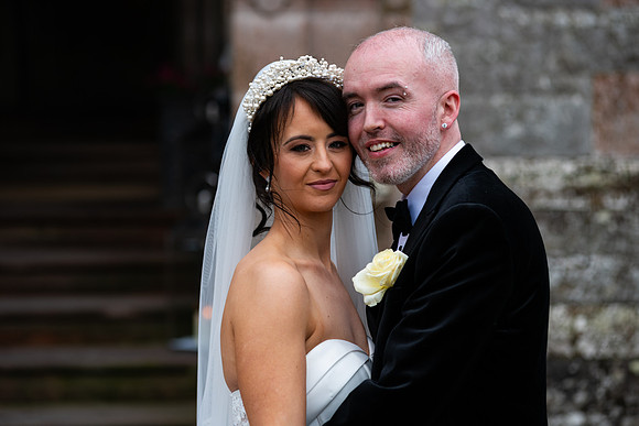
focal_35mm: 135
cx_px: 320
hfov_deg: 15.2
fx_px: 2397
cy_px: 213
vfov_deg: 10.2
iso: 160
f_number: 3.5
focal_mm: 135
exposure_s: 1/160
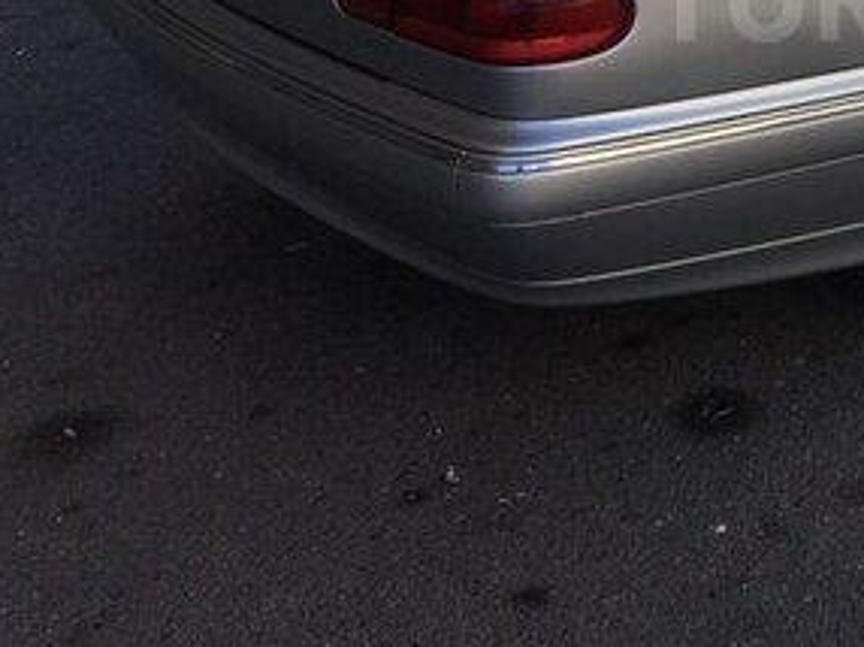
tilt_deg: -17.8
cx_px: 961
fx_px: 1671
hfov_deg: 26.6
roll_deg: +0.9
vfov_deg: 21.1
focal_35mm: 67
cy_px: -5
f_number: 2.2
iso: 32
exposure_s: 1/892
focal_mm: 4.15
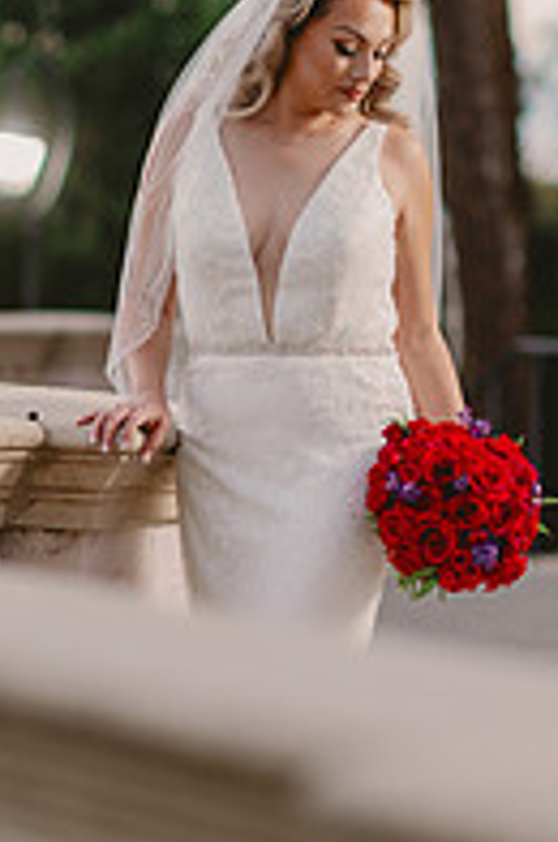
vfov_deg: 10.6
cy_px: 253
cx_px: 230
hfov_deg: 7.0
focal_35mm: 195
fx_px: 4550
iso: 250
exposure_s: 1/200
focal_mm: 85
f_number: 2
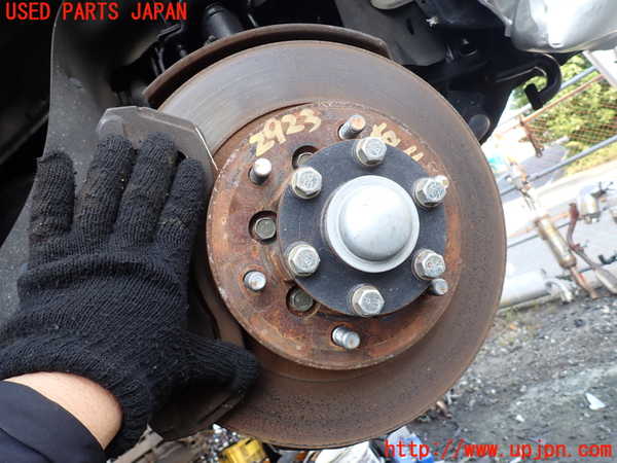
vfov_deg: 54.9
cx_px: 308
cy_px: 232
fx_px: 446
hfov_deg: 69.4
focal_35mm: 25
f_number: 2.8
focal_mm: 4.5
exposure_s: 1/80
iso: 100
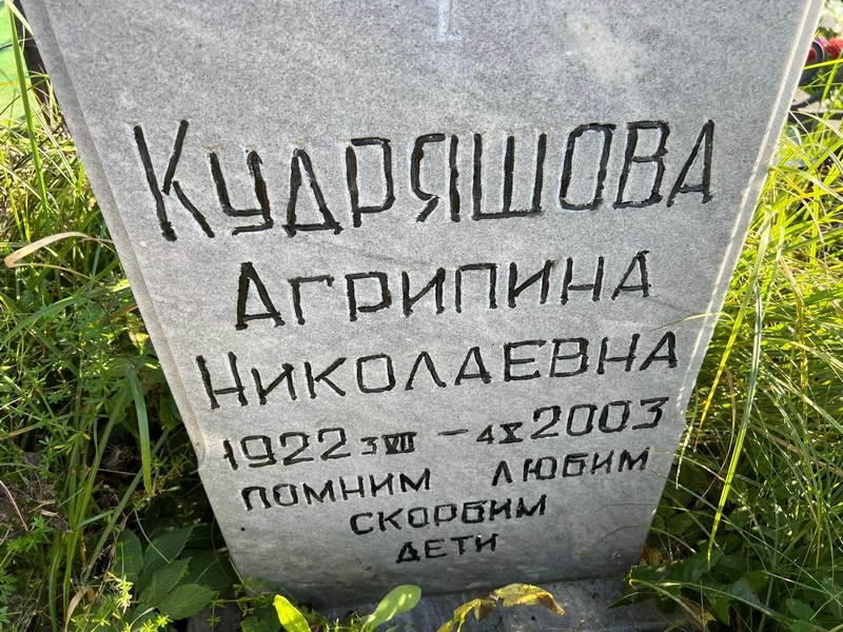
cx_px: 422
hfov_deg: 67.3
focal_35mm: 26
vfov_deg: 53.1
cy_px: 316
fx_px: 633
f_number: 1.5
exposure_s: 1/687
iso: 50
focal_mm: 5.7
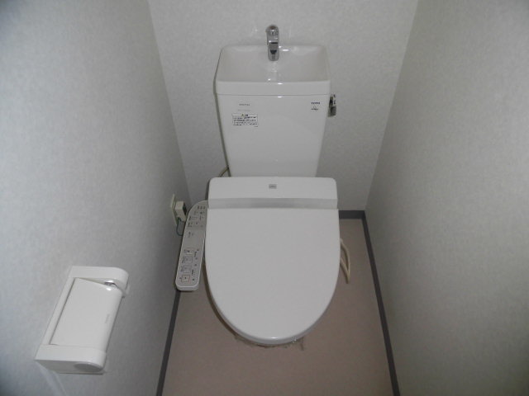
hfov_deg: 71.6
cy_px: 198
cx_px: 264
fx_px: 367
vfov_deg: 56.8
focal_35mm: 24
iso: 100
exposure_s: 1/15
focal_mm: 4.3
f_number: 3.1
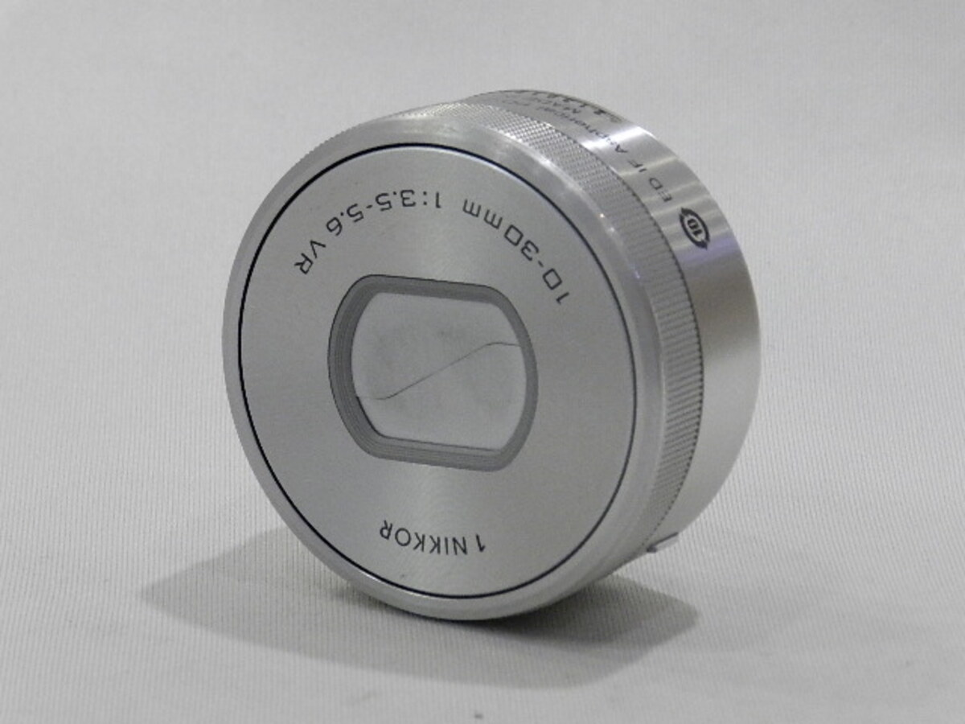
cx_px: 482
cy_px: 362
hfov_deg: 12.3
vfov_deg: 9.3
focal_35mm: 160
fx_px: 4460
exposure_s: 1/80
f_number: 5.3
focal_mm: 28.4
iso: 800
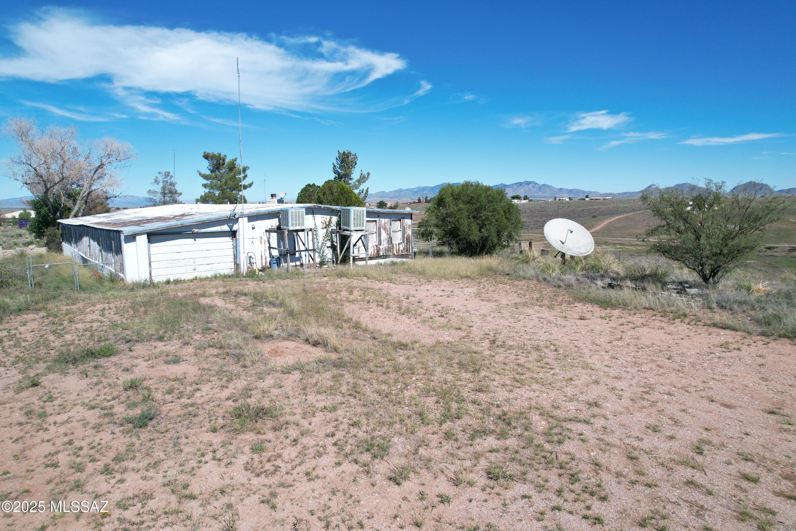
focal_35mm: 22
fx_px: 486
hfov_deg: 78.6
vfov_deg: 57.2
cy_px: 266
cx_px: 398
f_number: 2.8
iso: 100
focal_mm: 8.38
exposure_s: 1/2000
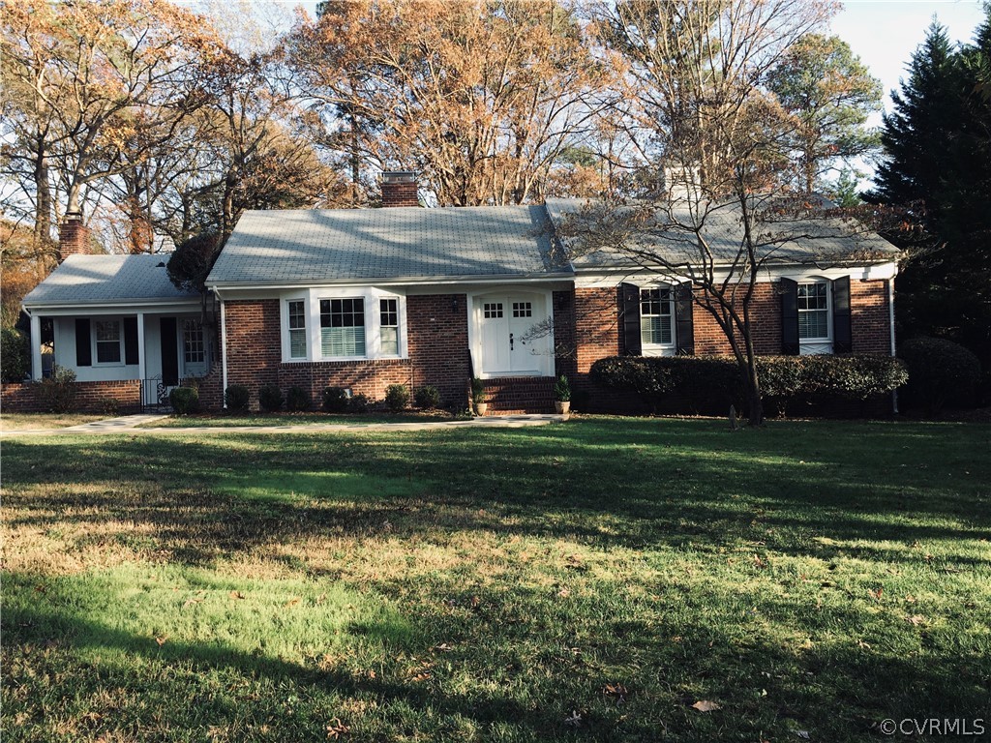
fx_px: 830
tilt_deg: -0.1
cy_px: 372
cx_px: 496
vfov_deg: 48.2
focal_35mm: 29
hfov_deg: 61.7
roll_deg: +2.4
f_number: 2.2
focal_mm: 4.15
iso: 25
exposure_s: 1/184
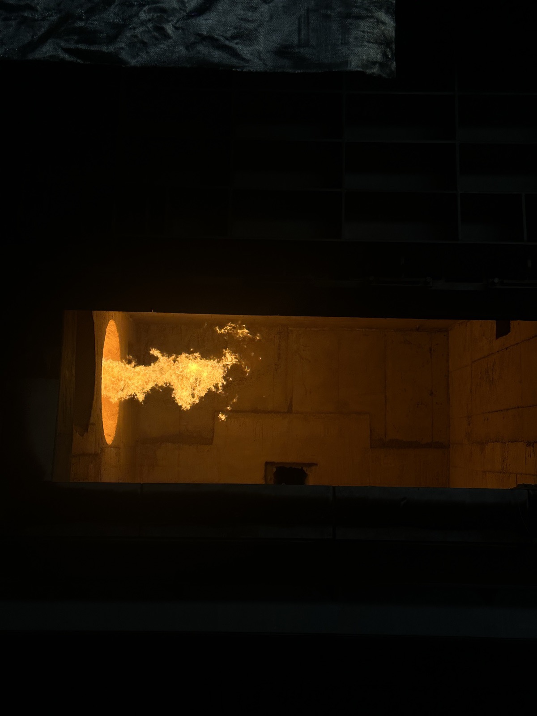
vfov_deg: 39.7
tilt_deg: +4.4
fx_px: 993
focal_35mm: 48
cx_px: 268
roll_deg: -0.9
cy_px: 358
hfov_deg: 30.3
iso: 64
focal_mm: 6.86
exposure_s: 1/3155
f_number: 1.78
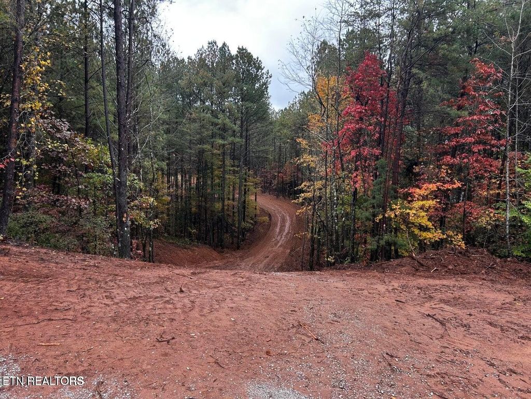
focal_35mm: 26
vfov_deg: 53.1
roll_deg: -0.9
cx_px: 266
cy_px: 200
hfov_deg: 67.3
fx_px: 399
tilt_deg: -3.0
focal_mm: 5.7
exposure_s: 1/350
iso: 50
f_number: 1.5
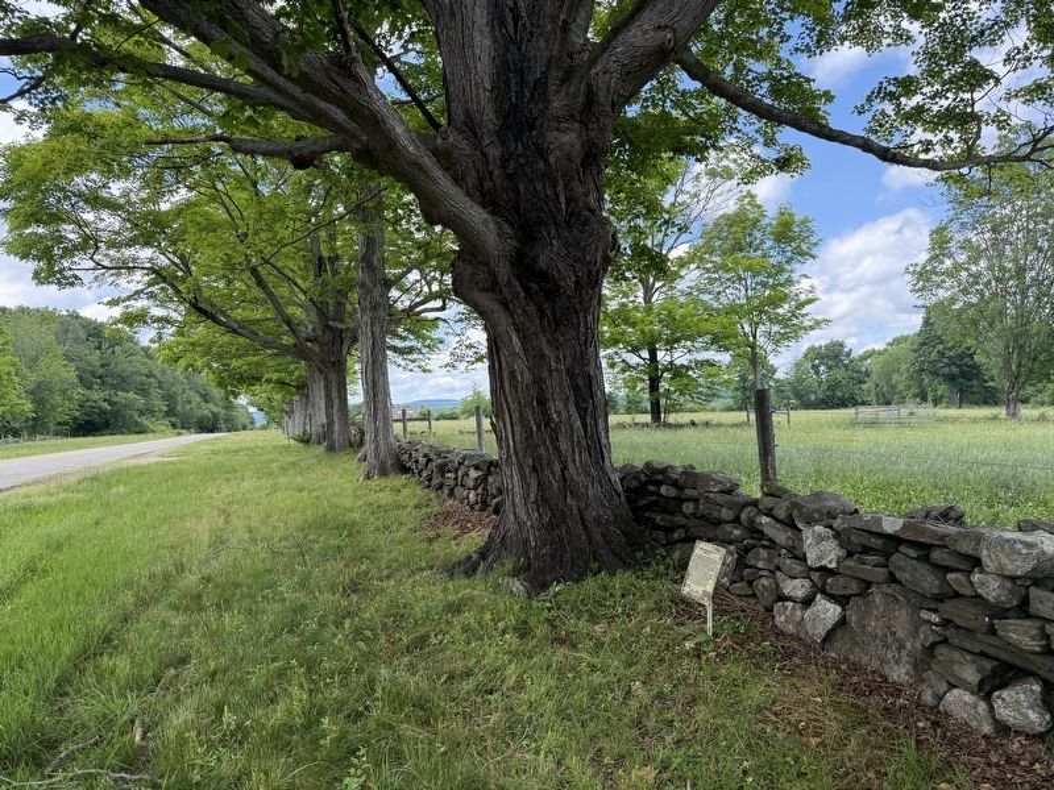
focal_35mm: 24
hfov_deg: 71.6
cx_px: 527
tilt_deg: +0.9
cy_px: 395
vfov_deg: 56.8
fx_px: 731
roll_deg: +2.5
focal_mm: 6.76
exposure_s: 1/1075
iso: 100
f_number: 1.78
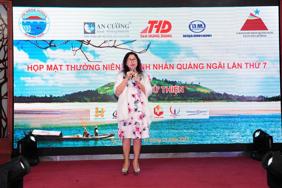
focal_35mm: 41
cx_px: 142
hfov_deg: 47.4
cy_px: 92
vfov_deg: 32.6
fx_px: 321
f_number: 6.3
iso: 800
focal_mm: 40
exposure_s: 1/200
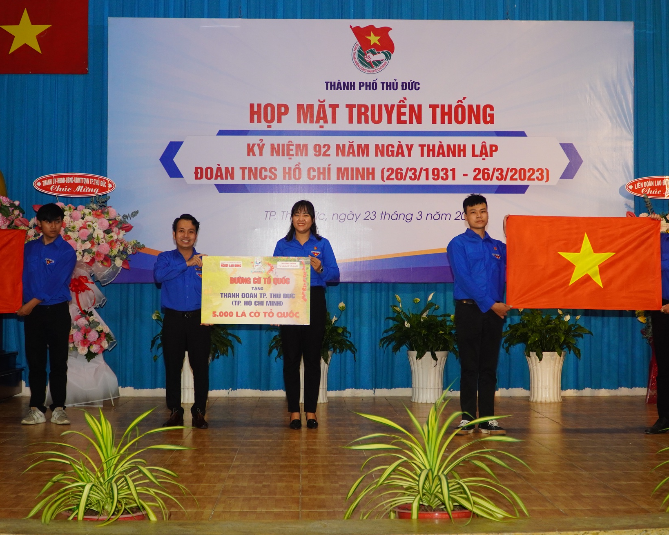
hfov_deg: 34.2
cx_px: 329
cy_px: 263
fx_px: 1089
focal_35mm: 55
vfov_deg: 27.6
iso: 800
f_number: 4
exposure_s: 1/125
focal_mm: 32
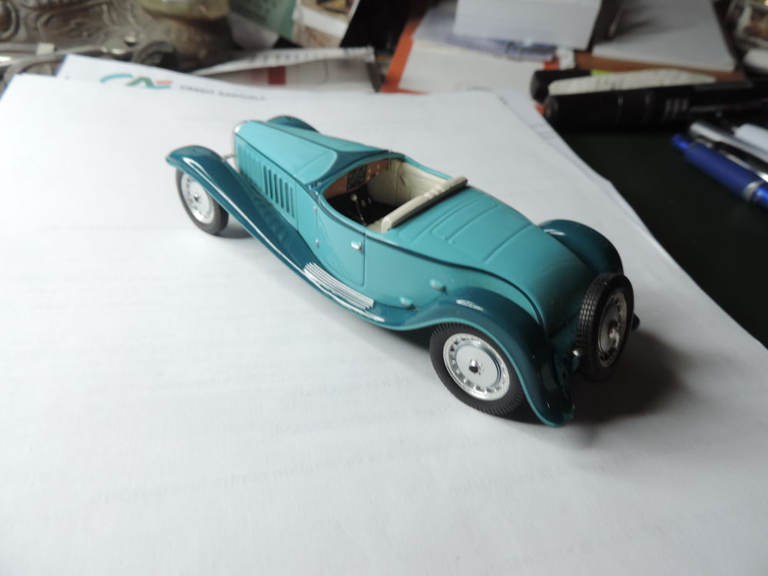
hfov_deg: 71.6
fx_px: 532
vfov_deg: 56.8
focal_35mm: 24
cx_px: 384
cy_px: 288
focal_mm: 4.3
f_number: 3
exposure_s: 1/30
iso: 110
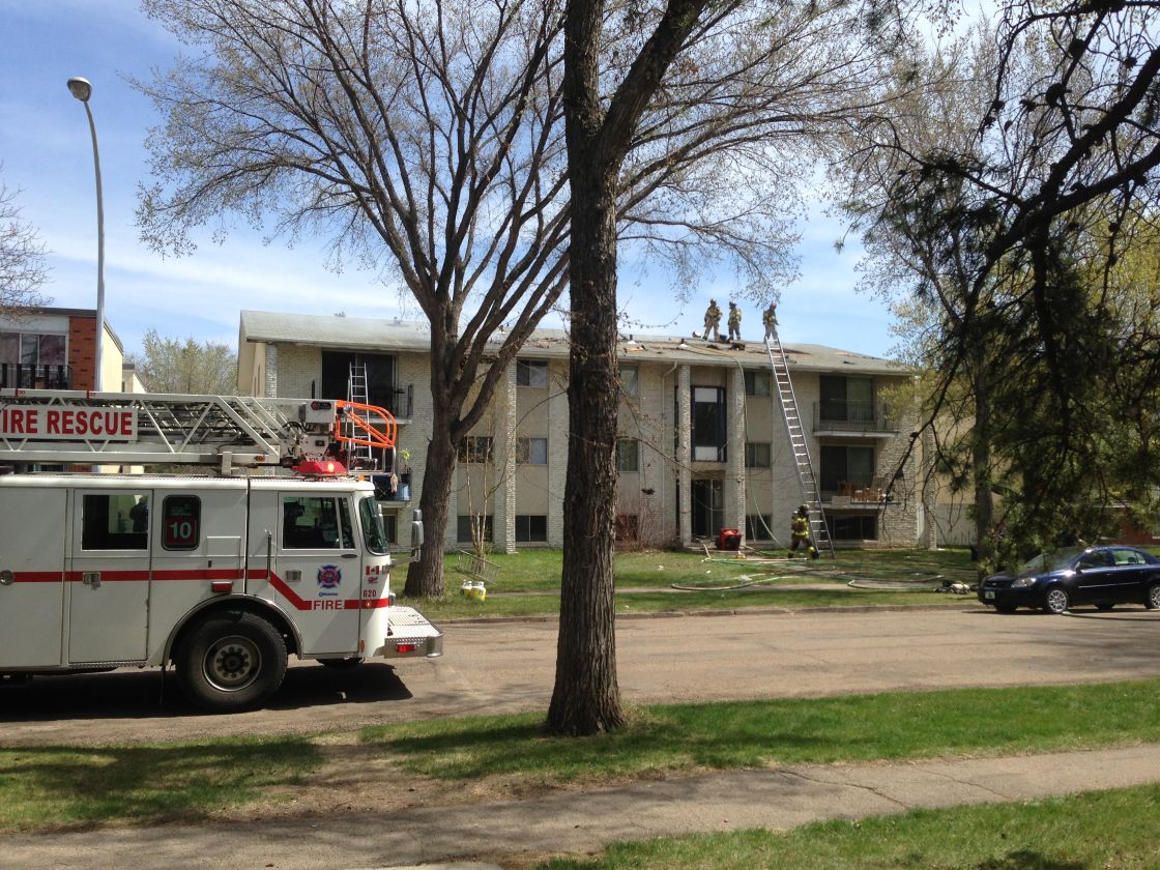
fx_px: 1106
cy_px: 435
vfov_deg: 42.9
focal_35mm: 33
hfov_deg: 55.4
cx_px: 580
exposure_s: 1/1178
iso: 50
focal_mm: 4.13
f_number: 2.4
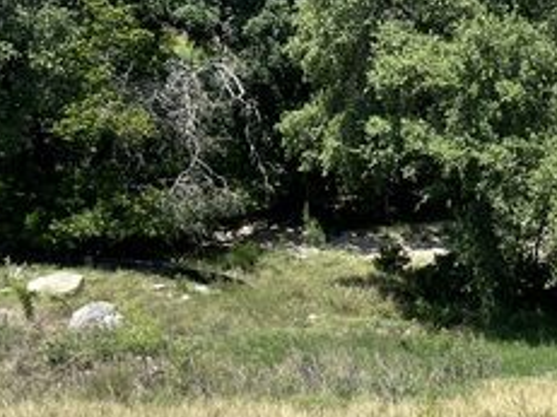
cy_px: 444
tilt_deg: -25.2
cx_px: 617
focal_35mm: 72
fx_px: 1158
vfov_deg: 19.7
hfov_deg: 25.1
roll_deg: -2.2
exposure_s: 1/3460
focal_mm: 5.7
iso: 50
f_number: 1.5
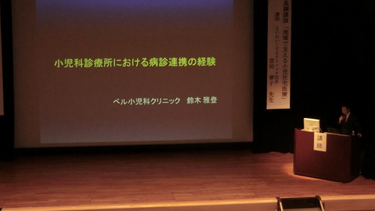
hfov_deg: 34.4
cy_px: 91
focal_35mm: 61
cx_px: 187
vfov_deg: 19.7
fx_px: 607
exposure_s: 1/15
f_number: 4.2
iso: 400
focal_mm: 9.8
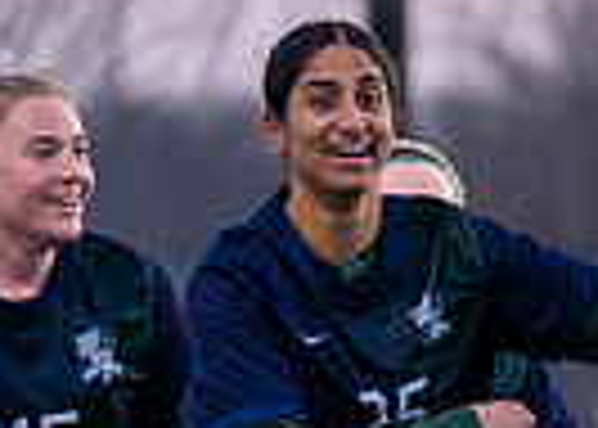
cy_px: 448
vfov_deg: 1.6
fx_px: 15438
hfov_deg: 2.2
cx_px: 1140
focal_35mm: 909
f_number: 2.8
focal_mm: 132
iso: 1250
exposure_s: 1/1000
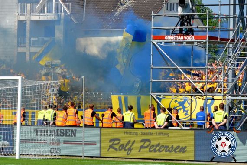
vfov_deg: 9.1
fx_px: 1029
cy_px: 82
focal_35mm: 150
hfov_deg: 13.7
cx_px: 124
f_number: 8
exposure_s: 1/2000
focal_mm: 100
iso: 800
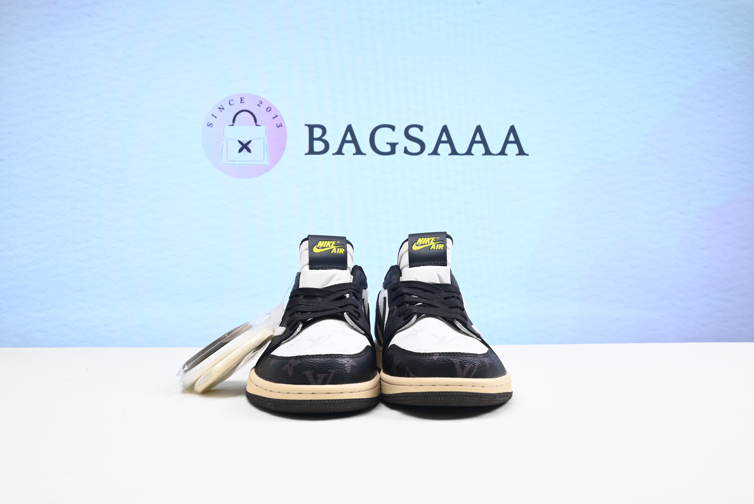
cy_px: 252
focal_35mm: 37
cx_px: 377
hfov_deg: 51.9
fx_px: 775
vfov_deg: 36.0
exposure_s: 1/2
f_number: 16
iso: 100
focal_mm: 37
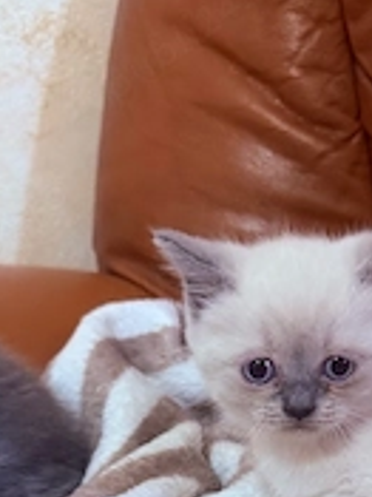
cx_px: 253
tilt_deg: -24.8
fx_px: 789
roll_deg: +2.6
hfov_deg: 26.4
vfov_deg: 32.0
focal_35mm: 55
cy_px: 508
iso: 500
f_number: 1.78
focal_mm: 6.76
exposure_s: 1/50
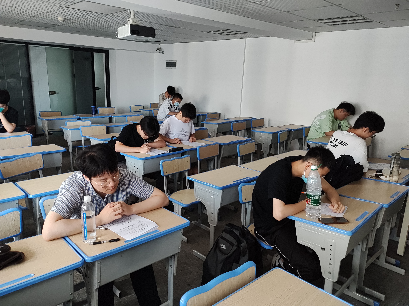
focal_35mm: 26
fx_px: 307
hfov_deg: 67.3
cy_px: 153
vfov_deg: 53.1
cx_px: 204
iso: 3613
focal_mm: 4.26
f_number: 1.8
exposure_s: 1/120
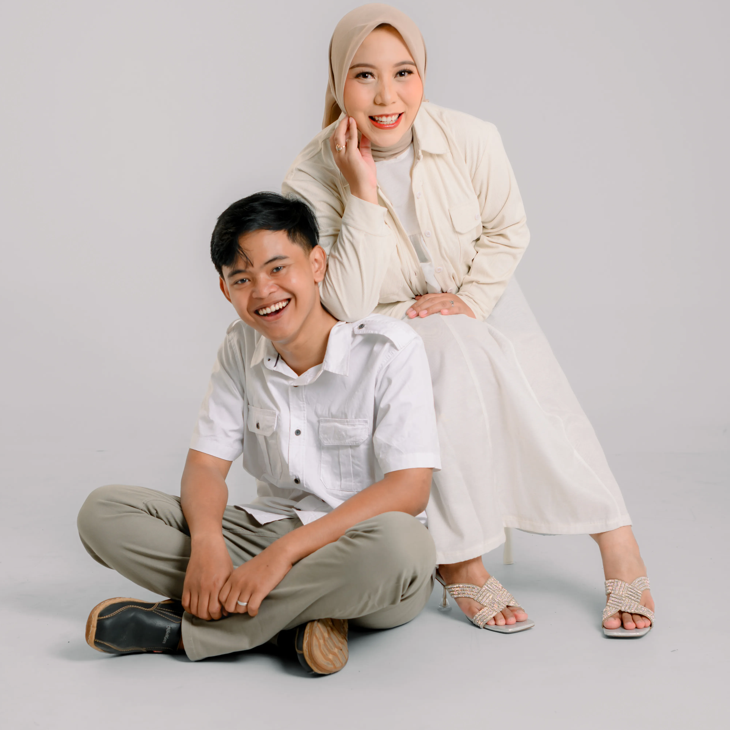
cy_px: 388
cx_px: 365
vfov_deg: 26.9
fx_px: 1527
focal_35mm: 64
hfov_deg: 26.9
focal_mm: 50
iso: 125
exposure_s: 1/125
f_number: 4
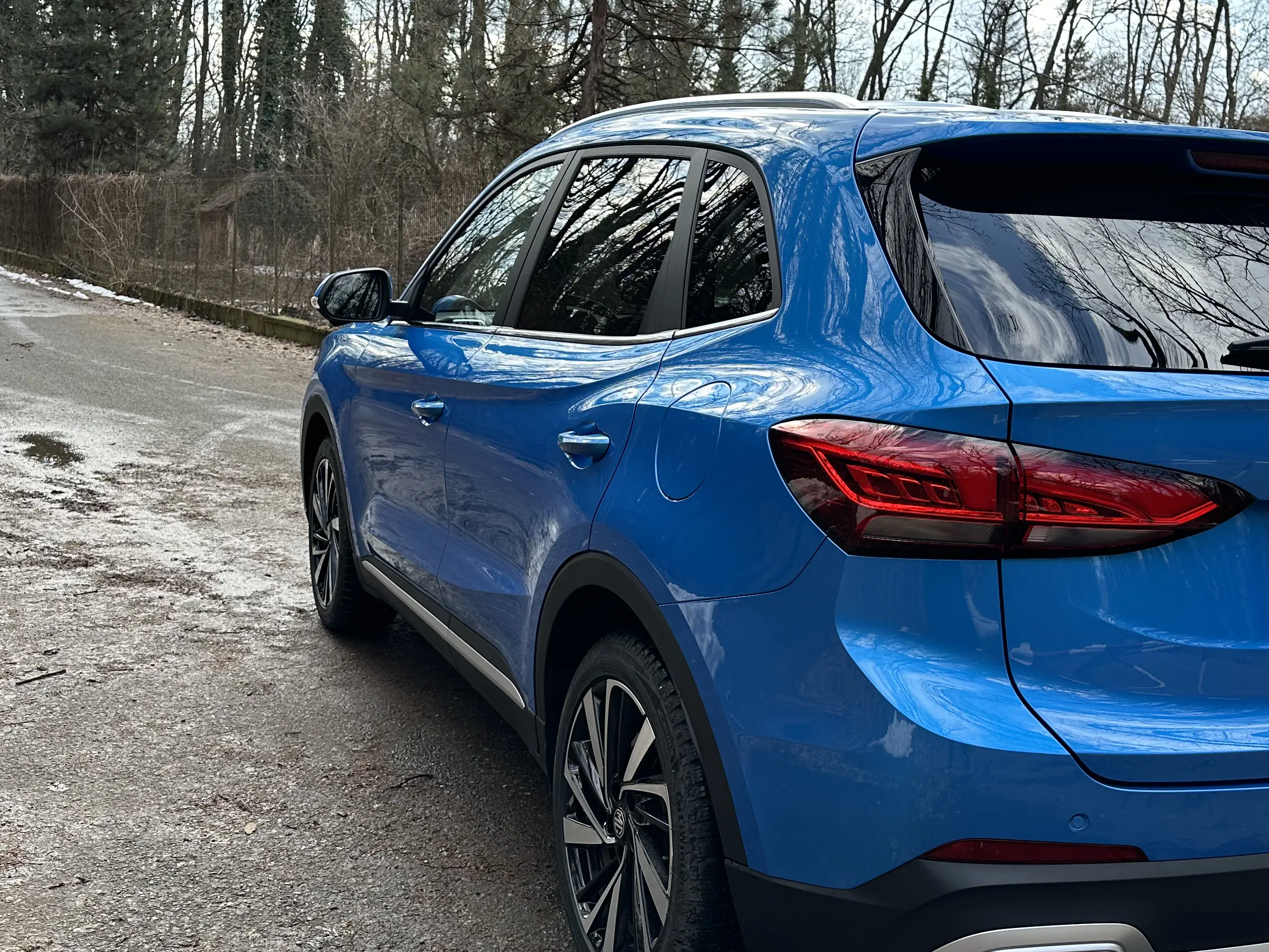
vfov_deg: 36.8
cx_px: 651
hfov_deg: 47.9
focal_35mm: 39
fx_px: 1430
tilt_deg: -10.1
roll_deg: -5.3
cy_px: 509
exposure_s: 1/680
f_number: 1.78
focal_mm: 6.86
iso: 80
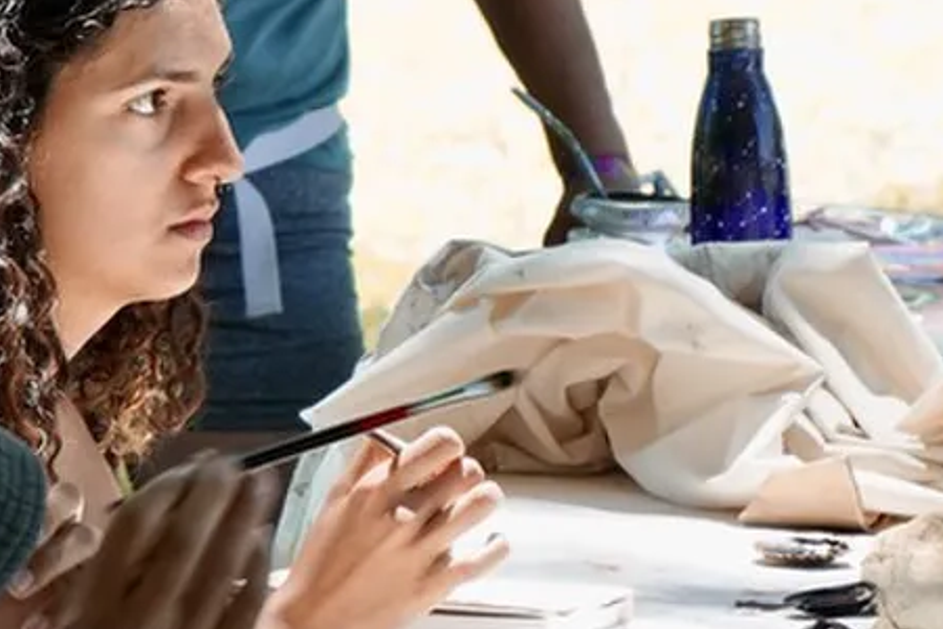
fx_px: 9770
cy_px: 536
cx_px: 111
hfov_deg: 5.5
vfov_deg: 3.7
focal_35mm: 373
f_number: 6.3
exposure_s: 1/60
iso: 125
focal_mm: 70
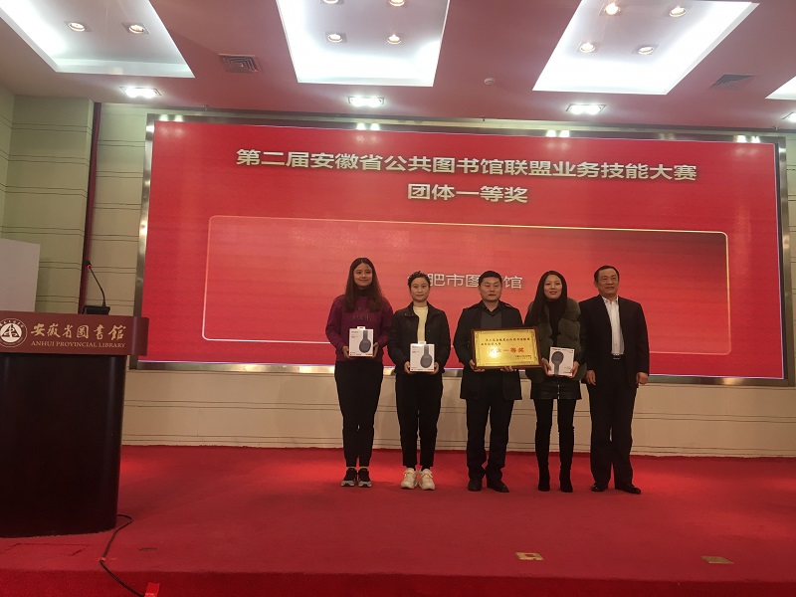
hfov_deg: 61.7
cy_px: 298
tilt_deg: +7.4
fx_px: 667
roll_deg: -1.7
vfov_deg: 48.2
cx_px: 398
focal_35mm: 29
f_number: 2.2
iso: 50
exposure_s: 1/33
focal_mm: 4.15
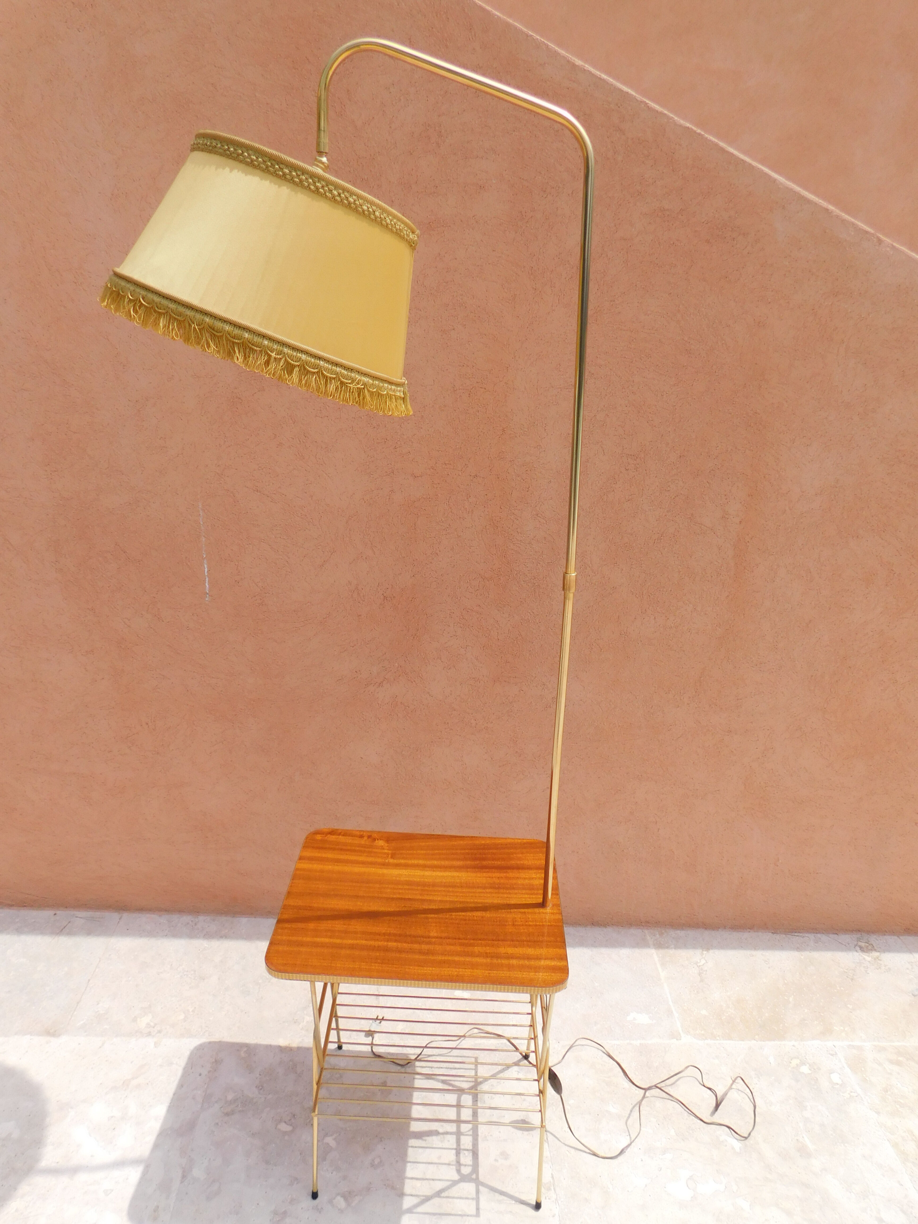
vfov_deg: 73.9
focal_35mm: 23
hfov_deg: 58.9
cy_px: 612
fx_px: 813
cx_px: 459
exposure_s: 1/400
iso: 125
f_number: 6
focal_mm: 4
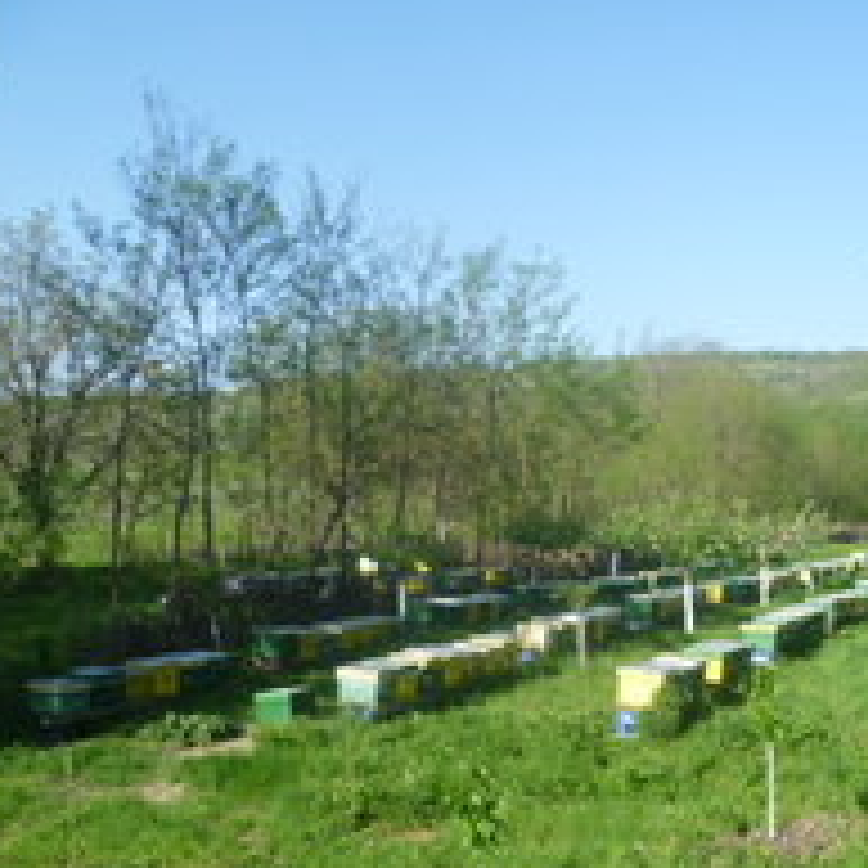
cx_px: 661
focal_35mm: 45
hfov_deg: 36.6
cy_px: 582
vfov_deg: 37.1
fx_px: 1277
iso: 80
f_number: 2.8
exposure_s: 1/80
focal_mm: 5
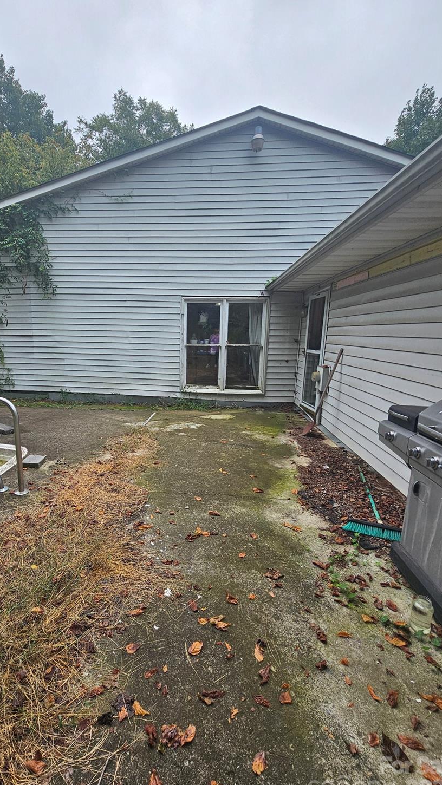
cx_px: 168
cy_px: 398
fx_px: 312
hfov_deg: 69.5
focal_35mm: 15
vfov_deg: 103.0
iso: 50
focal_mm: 2.2
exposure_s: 1/483
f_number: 2.2
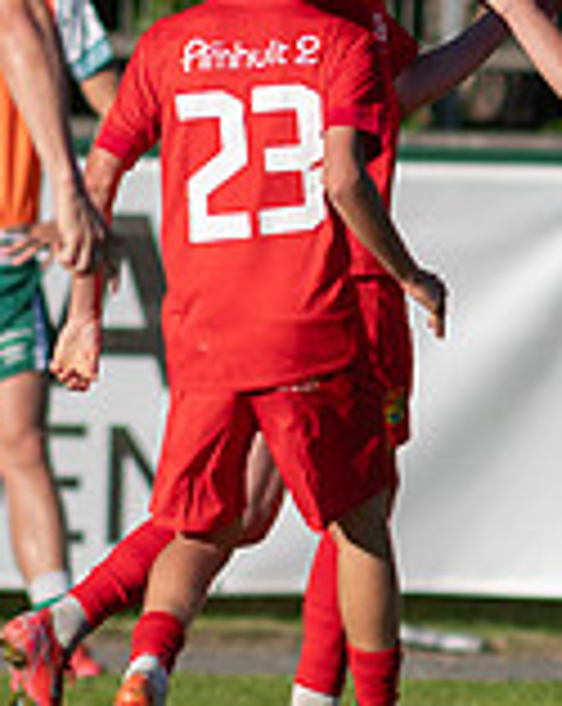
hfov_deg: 1.0
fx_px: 32634
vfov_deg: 1.2
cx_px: 625
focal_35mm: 1565
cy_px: 250
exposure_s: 1/1600
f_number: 3.2
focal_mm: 300
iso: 100
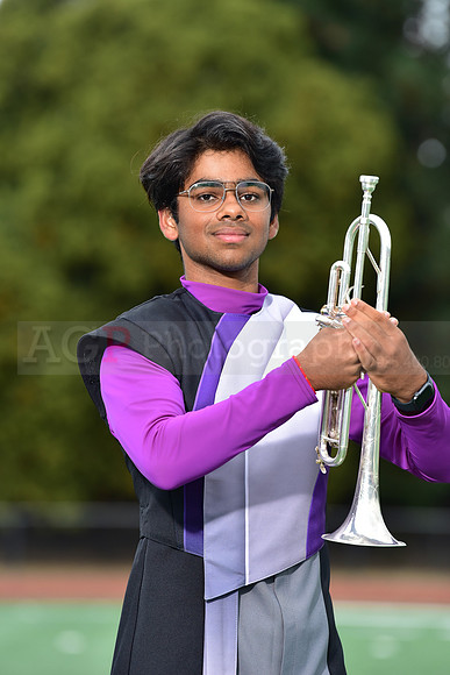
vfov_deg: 10.3
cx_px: 225
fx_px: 3747
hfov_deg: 6.9
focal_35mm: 200
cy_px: 338
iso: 500
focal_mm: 200
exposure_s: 1/160
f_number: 4.5
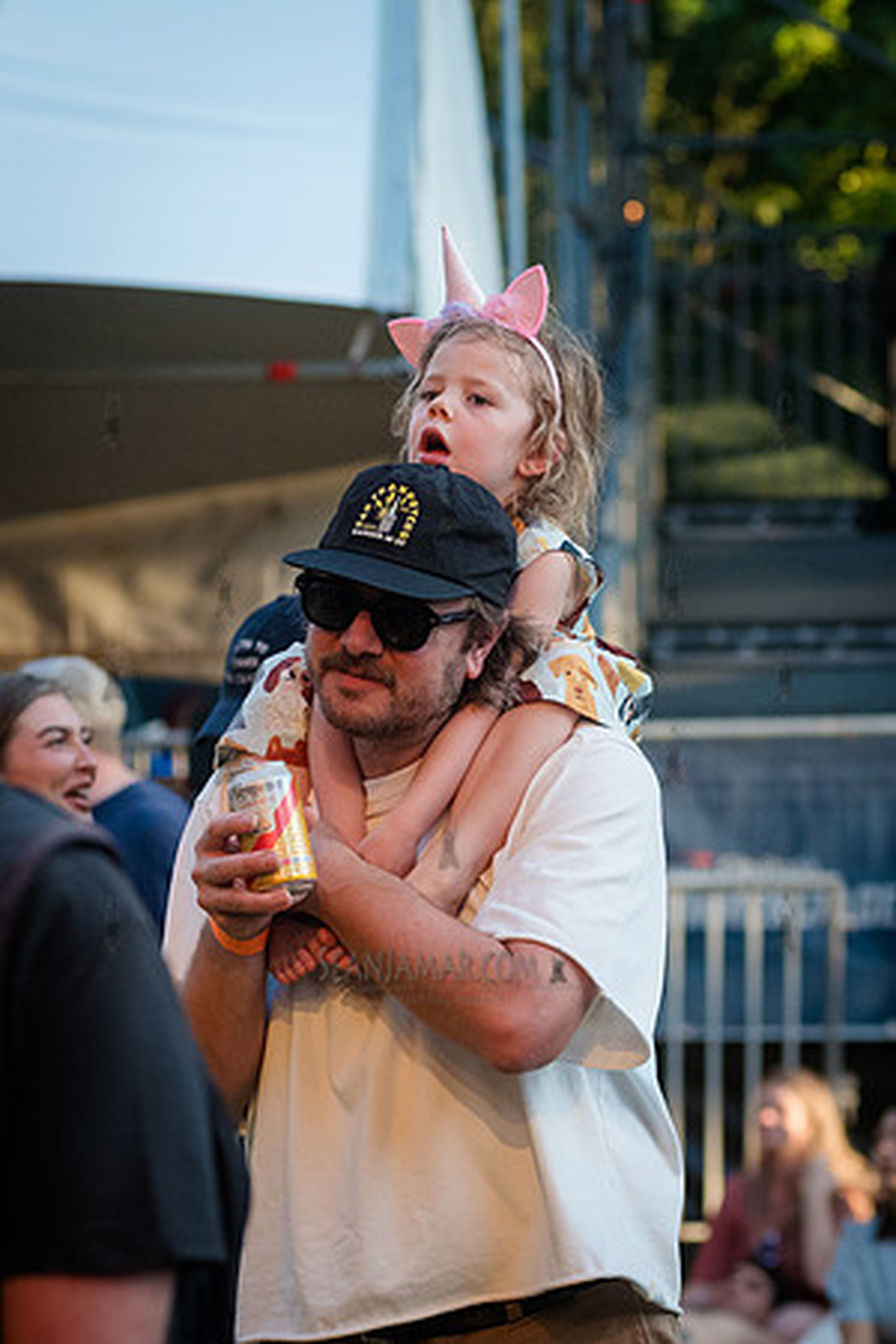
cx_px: 500
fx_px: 8133
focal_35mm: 218
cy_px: 608
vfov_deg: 9.4
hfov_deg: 6.3
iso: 2000
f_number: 4.5
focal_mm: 112
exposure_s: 1/1250
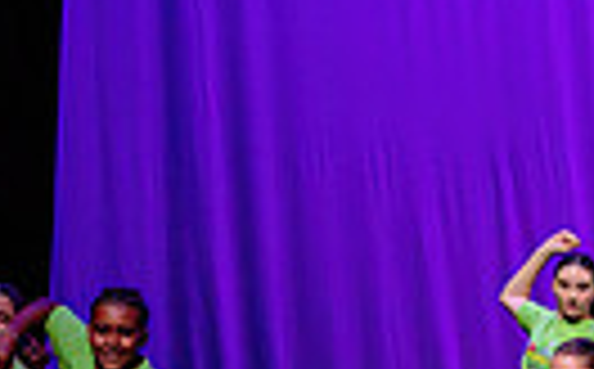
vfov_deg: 4.2
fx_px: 5075
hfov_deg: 6.5
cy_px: 340
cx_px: 1134
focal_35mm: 314
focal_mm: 70
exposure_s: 1/500
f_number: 2.8
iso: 1250
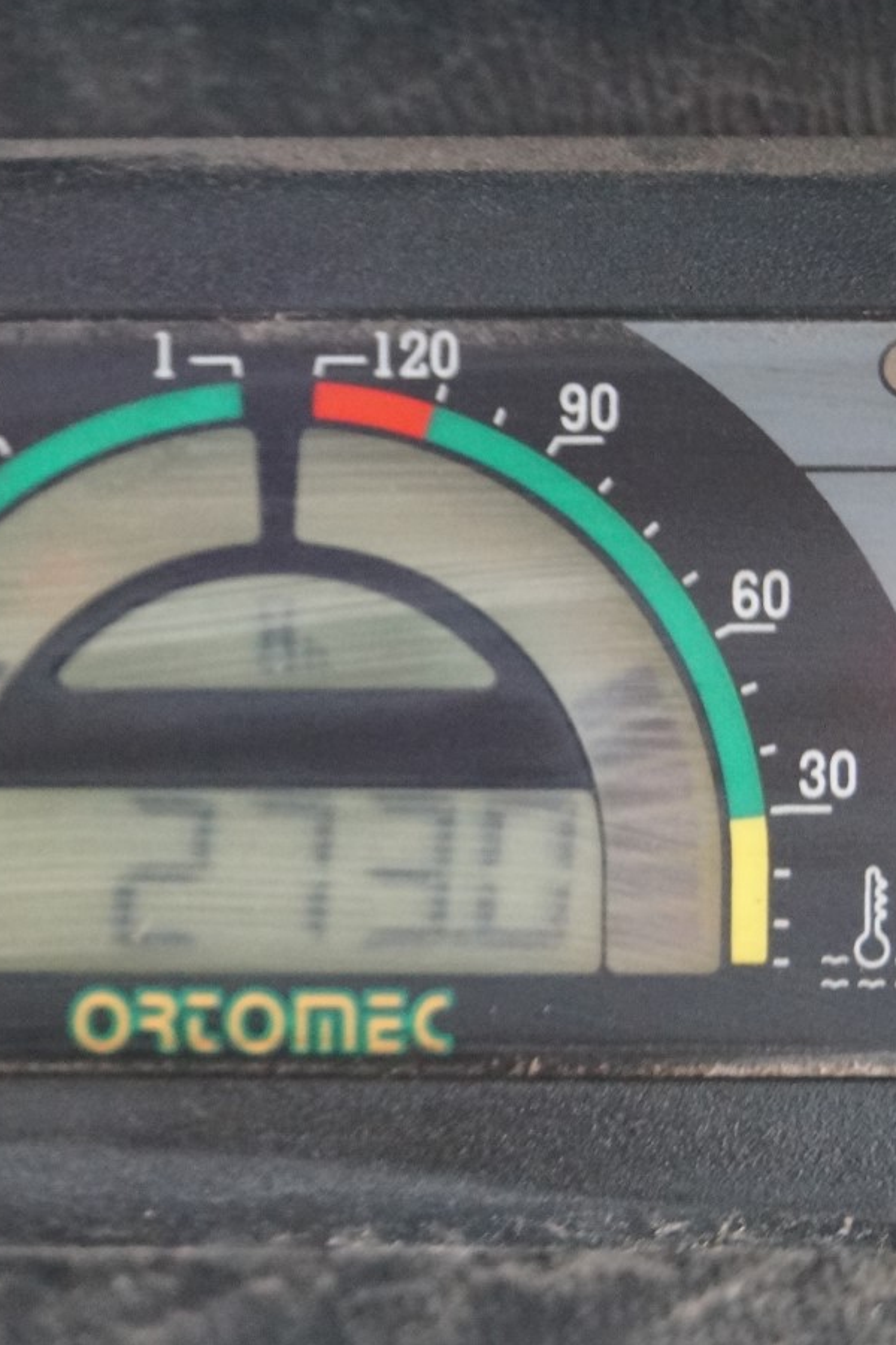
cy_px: 794
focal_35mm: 81
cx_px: 67
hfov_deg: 16.6
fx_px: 3024
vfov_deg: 25.0
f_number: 4.5
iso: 3200
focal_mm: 30
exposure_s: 1/100
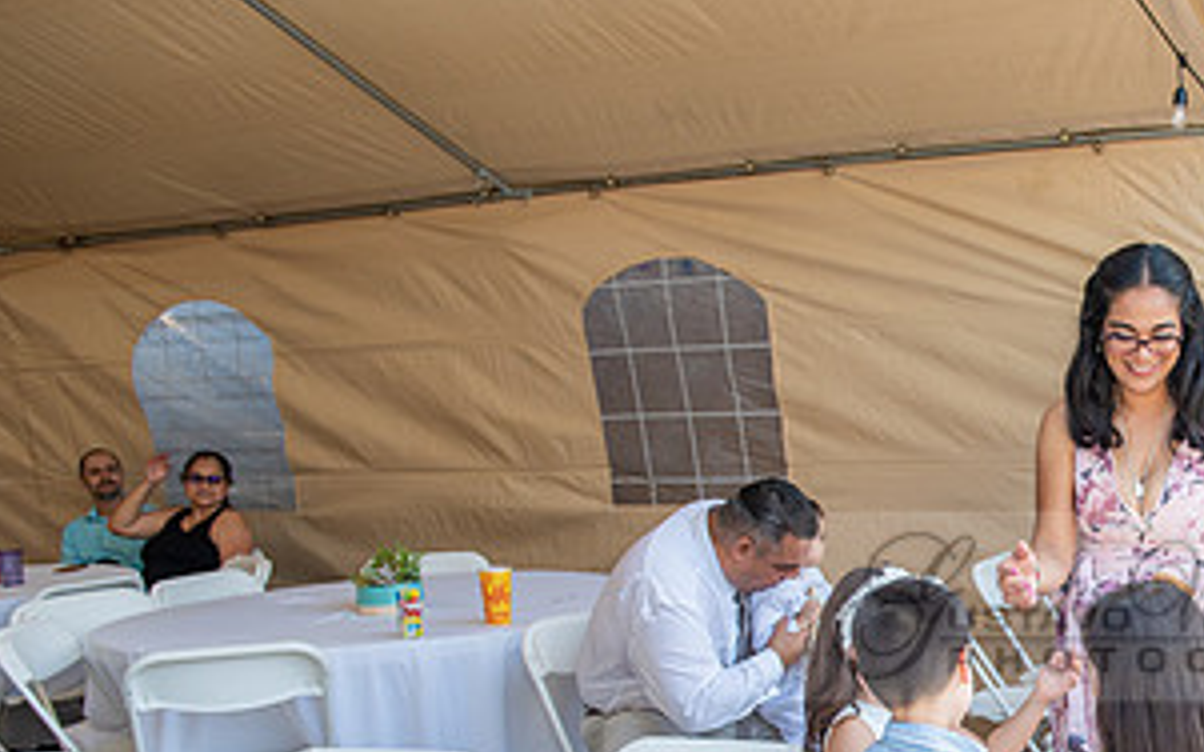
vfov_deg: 23.2
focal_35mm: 55
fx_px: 1804
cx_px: 1148
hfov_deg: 34.2
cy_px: 606
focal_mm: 28
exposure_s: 1/250
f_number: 4.5
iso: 200
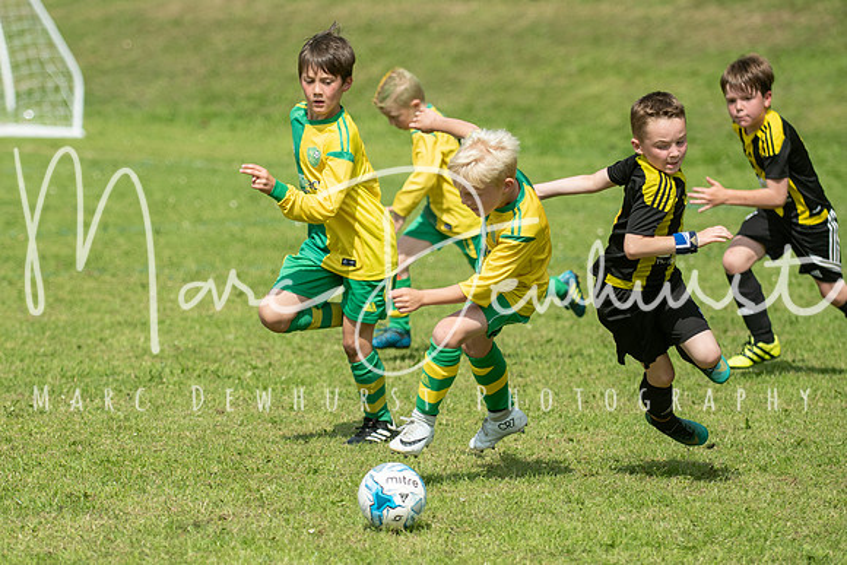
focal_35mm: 245
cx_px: 336
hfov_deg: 8.4
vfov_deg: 5.6
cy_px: 263
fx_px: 5757
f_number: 3.2
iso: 250
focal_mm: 135
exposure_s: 1/3200
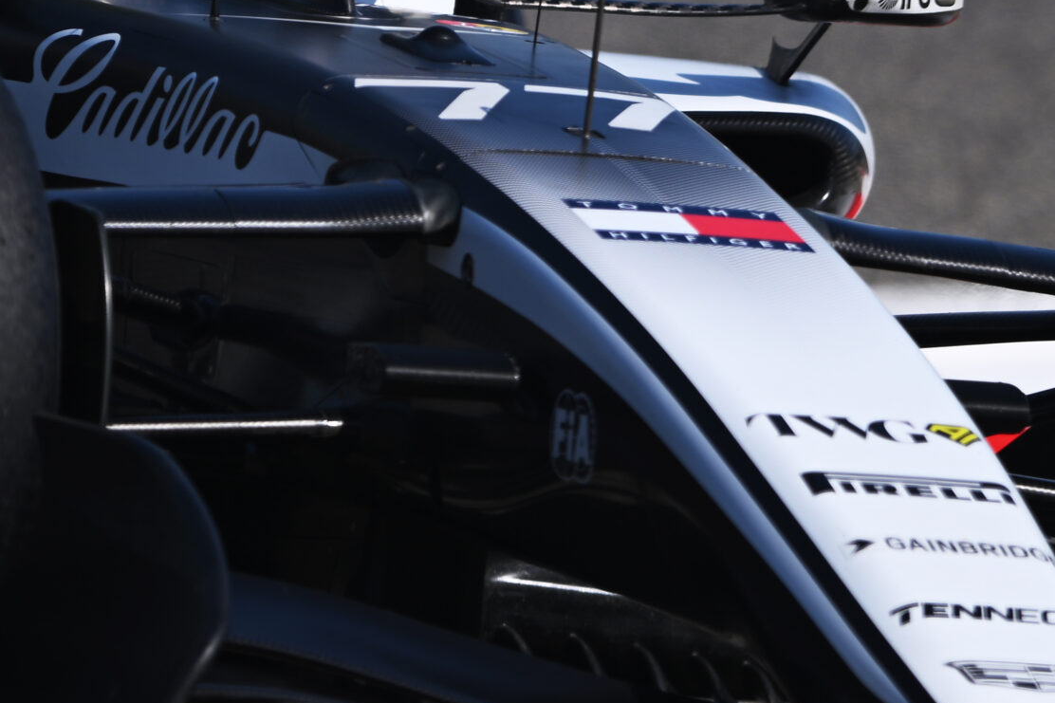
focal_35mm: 1381
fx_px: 40462
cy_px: 205
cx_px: 379
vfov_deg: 1.0
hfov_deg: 1.5
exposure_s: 1/3200
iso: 64
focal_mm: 400
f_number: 2.8
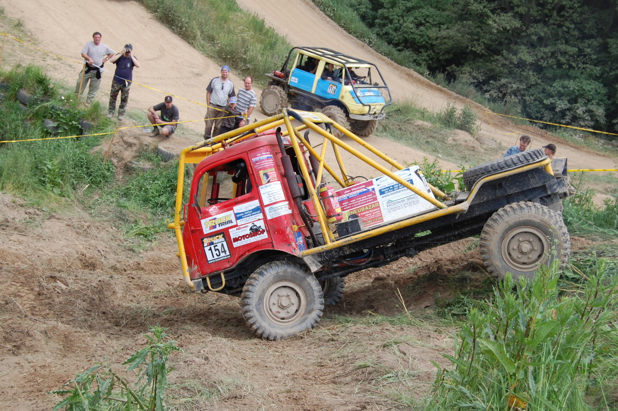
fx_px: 875
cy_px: 206
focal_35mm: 51
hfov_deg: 38.9
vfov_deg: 26.4
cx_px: 309
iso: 200
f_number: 8
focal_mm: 34
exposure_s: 1/250
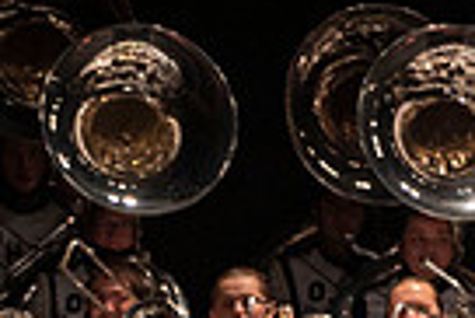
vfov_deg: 1.6
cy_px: 626
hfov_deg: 2.4
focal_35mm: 852
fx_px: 11254
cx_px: 63
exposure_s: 1/500
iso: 1250
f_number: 3.5
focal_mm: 200
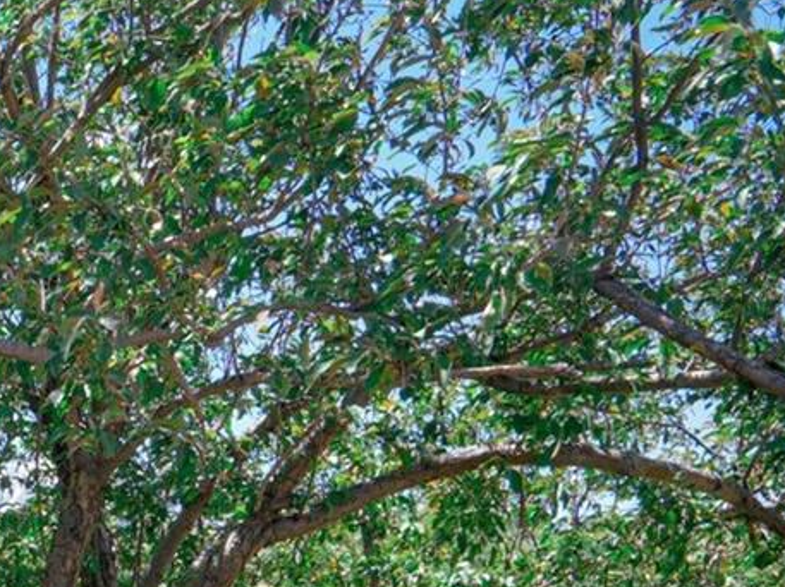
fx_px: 1450
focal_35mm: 64
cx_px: -378
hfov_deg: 24.1
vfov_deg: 20.7
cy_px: 781
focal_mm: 19
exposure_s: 1/125
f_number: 11
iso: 400
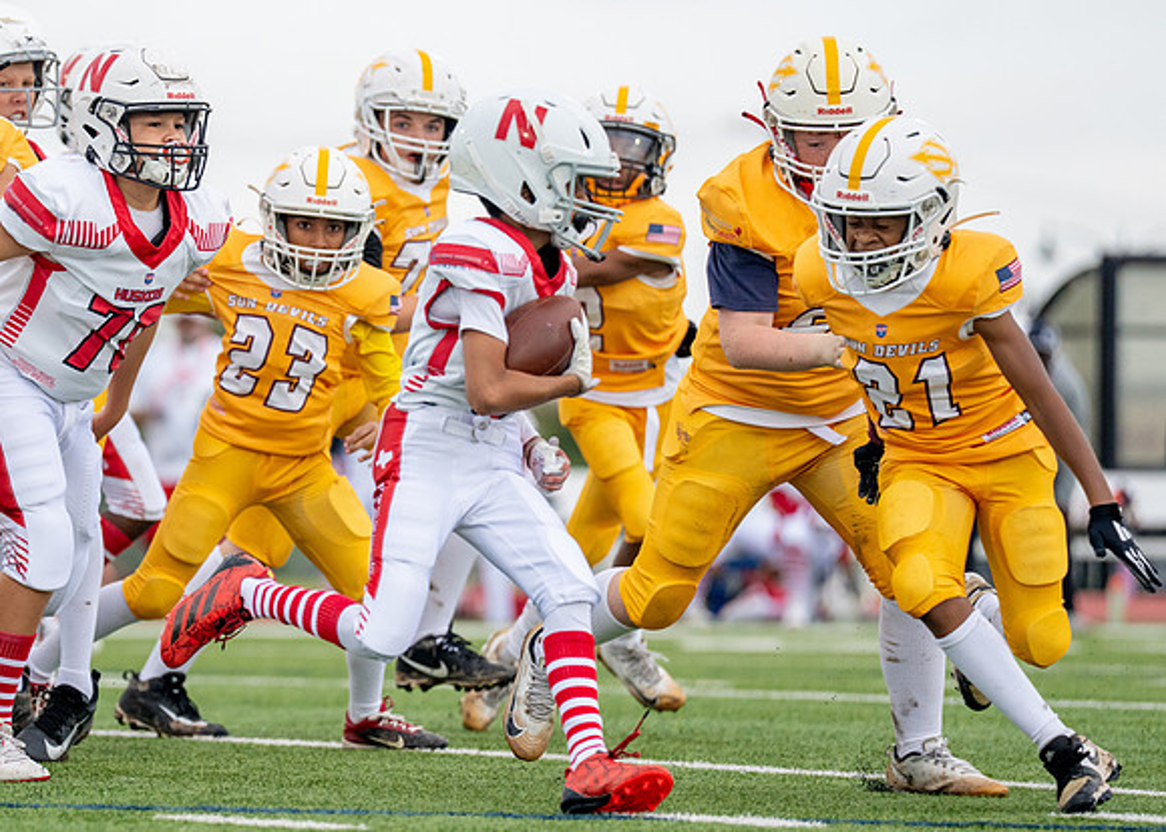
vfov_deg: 3.8
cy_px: 431
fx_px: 12492
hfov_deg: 5.3
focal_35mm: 377
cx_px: 149
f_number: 2.8
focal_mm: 200
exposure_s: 1/2000
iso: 500
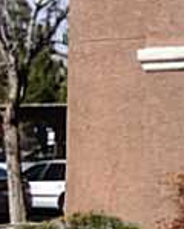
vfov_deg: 11.2
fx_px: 1171
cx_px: 583
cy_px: 44
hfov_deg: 7.7
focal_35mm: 172
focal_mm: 4.12
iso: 50
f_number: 2.4
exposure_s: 1/2262
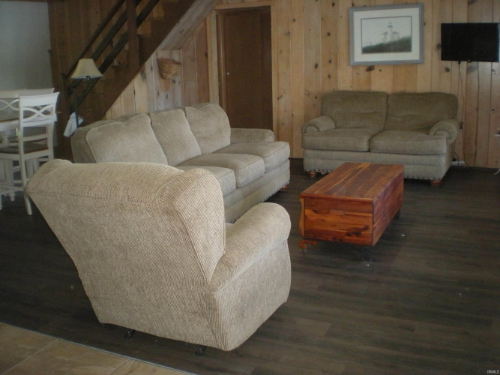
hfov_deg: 49.0
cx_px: 250
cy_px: 188
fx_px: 549
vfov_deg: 37.7
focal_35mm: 38
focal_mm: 6.3
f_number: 3.1
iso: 413
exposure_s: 1/60
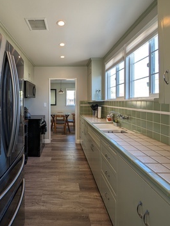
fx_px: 111
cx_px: 61
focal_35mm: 17
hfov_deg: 73.1
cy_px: 102
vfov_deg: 90.7
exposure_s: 1/83.9
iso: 82
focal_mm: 2.23
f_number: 1.95
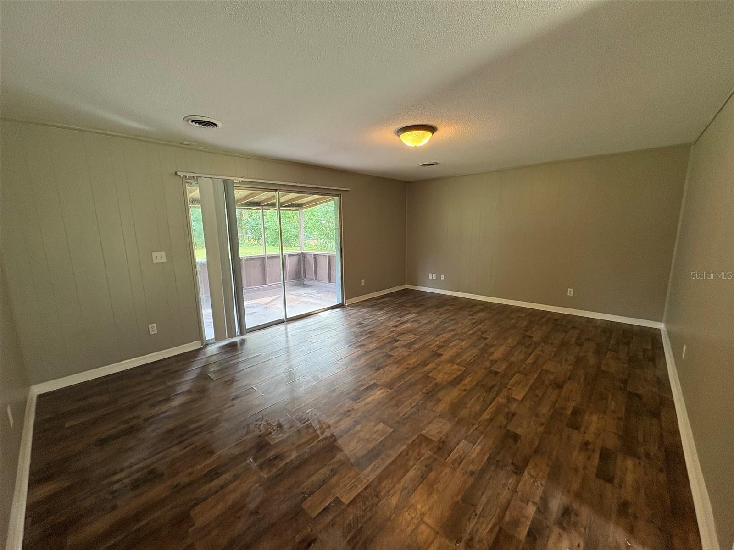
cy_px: 275
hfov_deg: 102.1
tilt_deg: -9.7
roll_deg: +0.6
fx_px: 297
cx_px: 367
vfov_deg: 85.7
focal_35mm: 14
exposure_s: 1/60
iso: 125
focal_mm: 2.22
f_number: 2.2
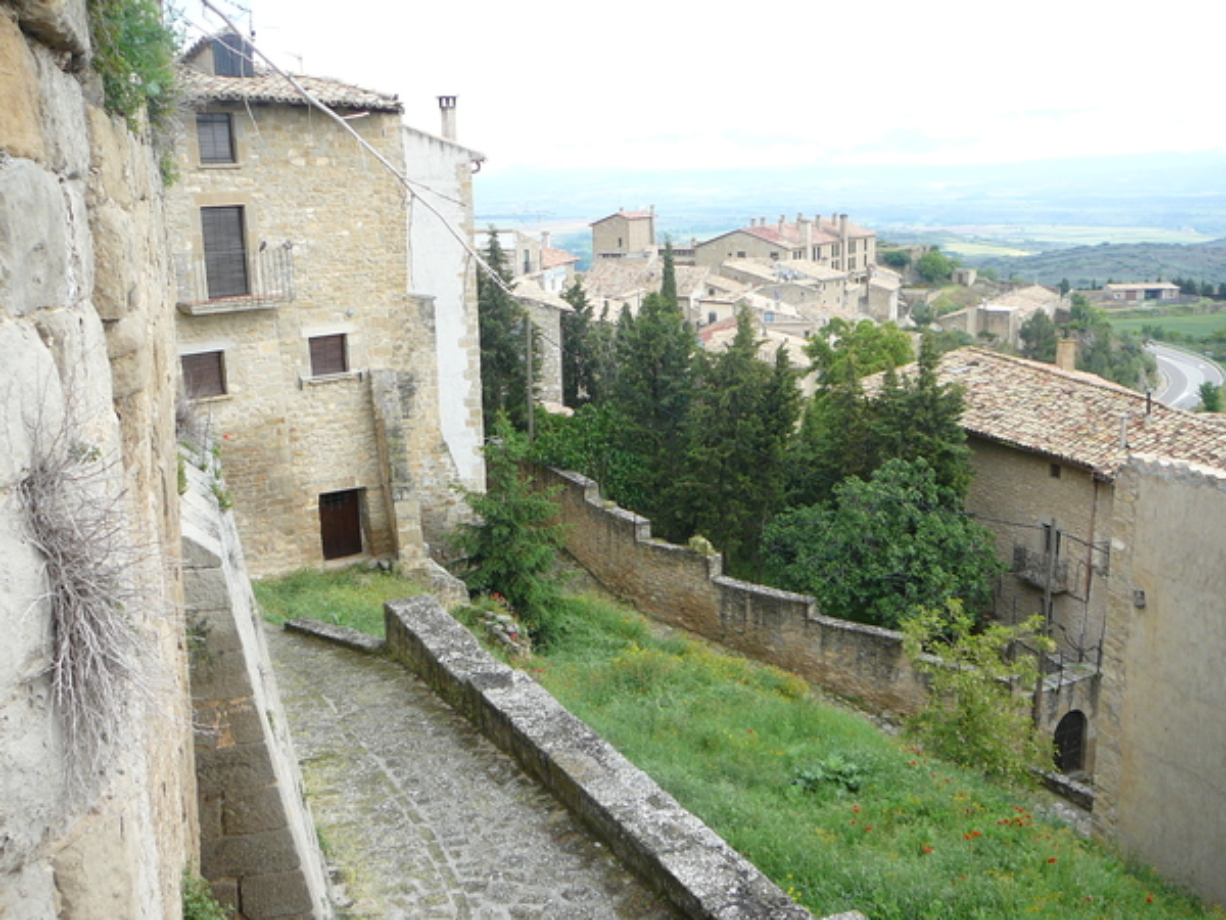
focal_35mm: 35
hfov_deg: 52.6
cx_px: 613
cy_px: 460
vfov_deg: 40.7
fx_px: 1240
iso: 80
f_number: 2.8
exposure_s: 1/320
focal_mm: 5.2
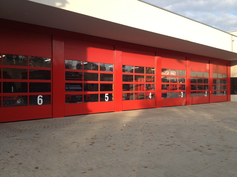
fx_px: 240
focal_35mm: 35
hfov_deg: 52.6
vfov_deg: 40.7
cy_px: 88
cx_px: 118
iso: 50
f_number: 2.4
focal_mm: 4.28
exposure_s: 1/445
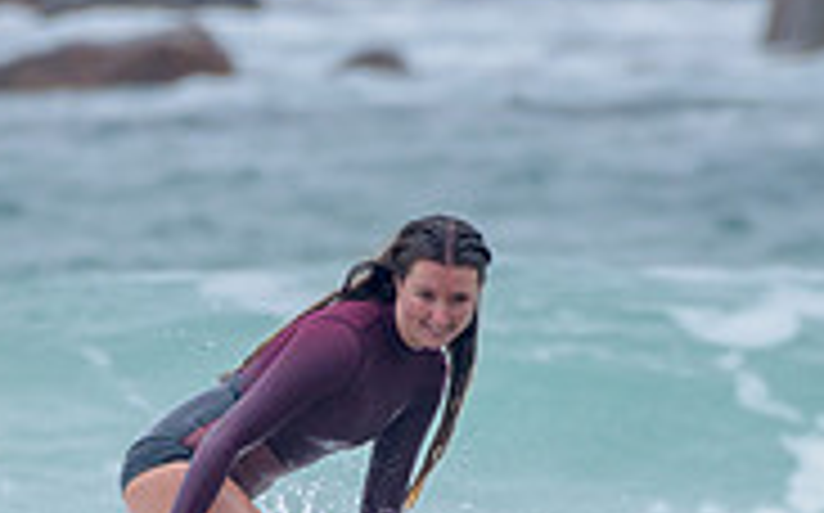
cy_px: 657
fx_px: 44468
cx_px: 406
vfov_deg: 0.7
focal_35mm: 1982
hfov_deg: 1.1
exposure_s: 1/800
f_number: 5.6
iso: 400
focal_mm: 500
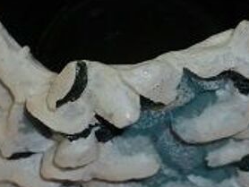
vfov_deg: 11.2
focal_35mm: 133
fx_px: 958
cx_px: 122
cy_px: 60
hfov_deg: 14.8
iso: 160
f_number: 3.1
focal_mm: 6.6
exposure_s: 1/30
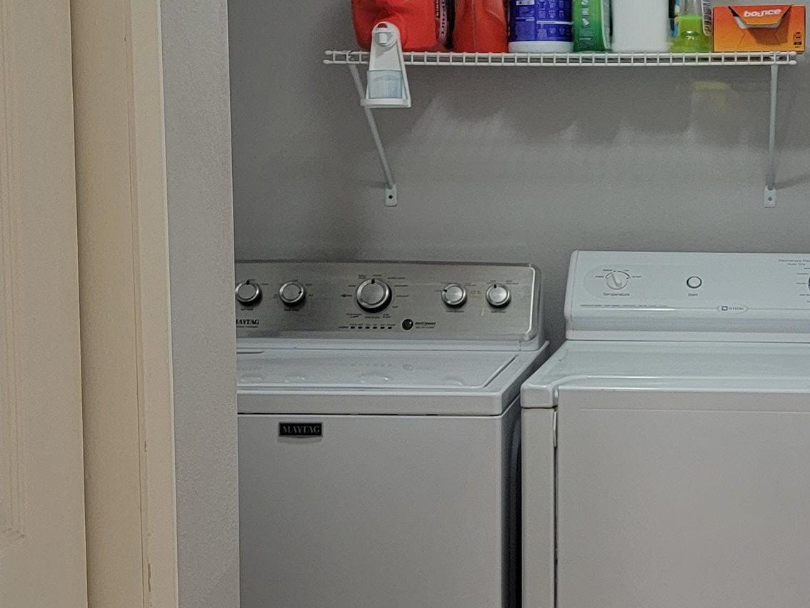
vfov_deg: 22.6
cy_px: 286
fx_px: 1521
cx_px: 709
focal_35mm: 65
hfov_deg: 28.8
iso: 200
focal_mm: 6.7
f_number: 1.8
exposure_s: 1/60
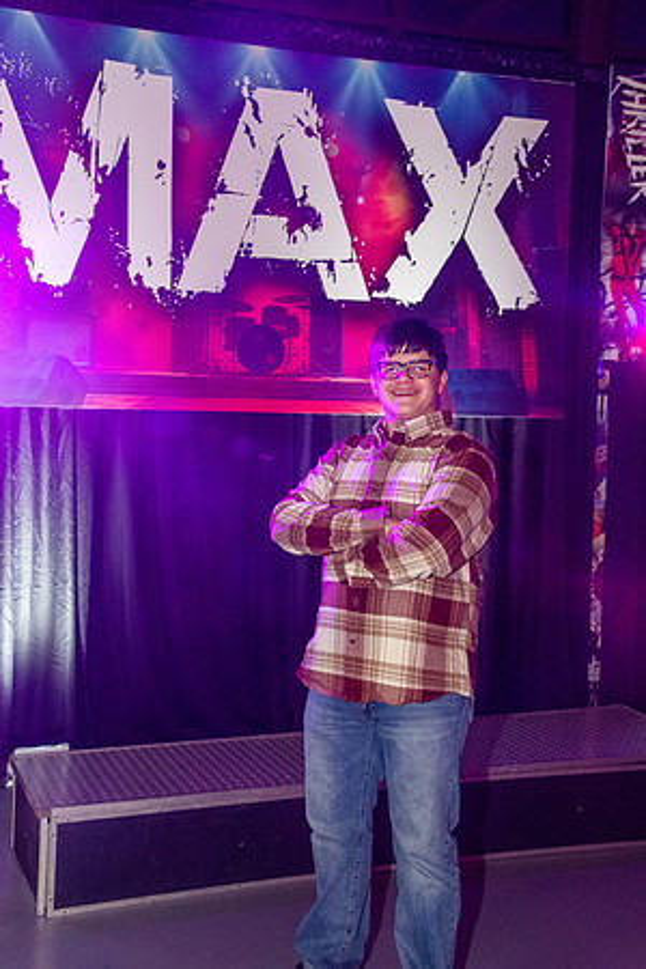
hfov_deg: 29.9
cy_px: 484
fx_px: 1211
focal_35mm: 45
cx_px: 323
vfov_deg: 43.6
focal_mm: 30
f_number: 8
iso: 4000
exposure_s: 1/40
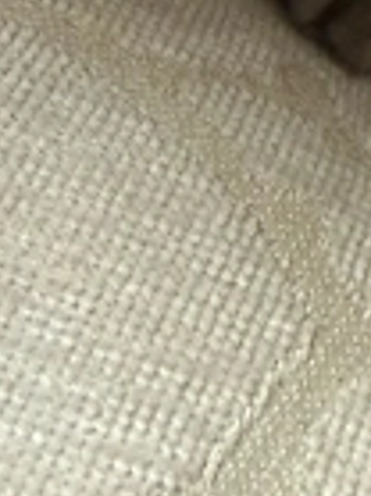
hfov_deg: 20.3
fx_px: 988
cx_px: 410
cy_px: -136
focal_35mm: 69
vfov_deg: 24.8
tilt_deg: -55.4
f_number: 2.2
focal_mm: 2.22
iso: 640
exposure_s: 1/60
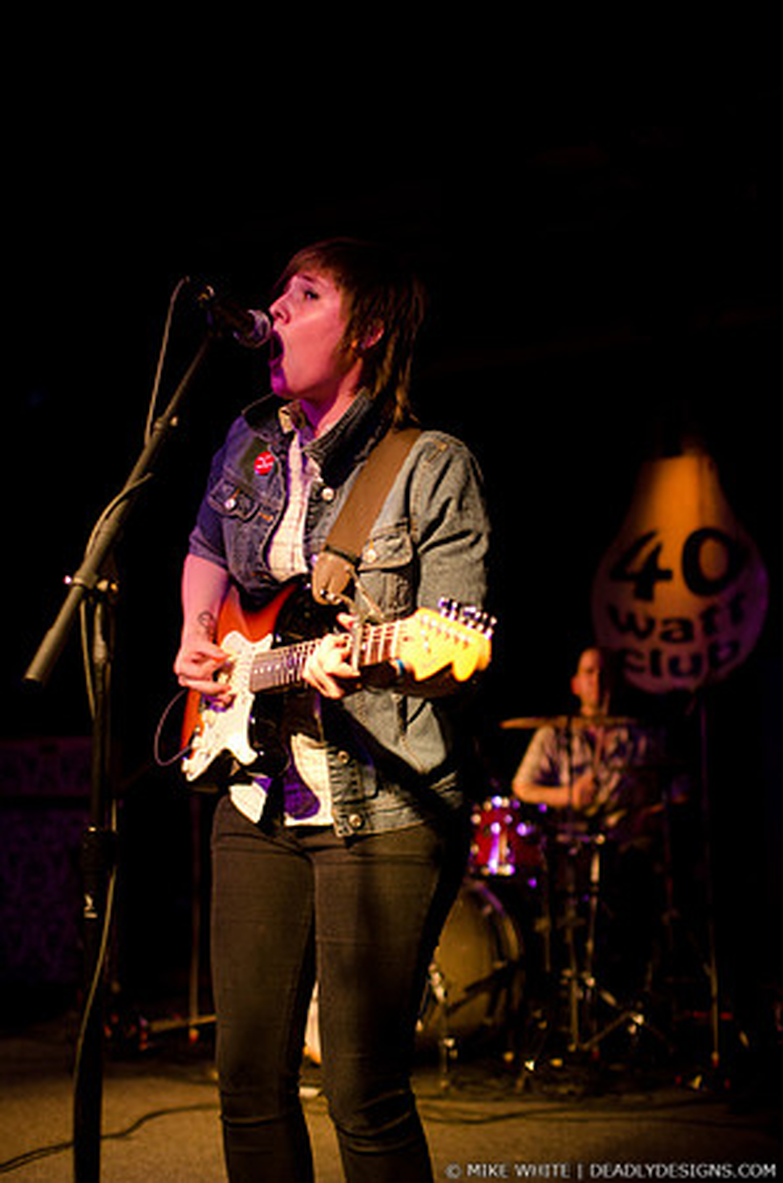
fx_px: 1475
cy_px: 592
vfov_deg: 43.7
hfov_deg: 29.7
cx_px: 392
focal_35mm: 45
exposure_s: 1/100
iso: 1250
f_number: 1.4
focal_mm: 30
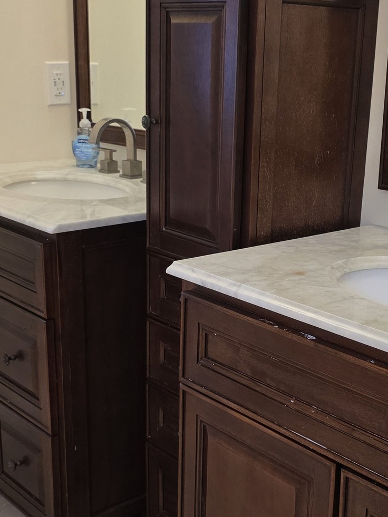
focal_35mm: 54
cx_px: 233
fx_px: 807
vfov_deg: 35.5
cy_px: 301
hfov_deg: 27.0
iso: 250
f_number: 1.7
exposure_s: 1/120
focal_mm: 6.3
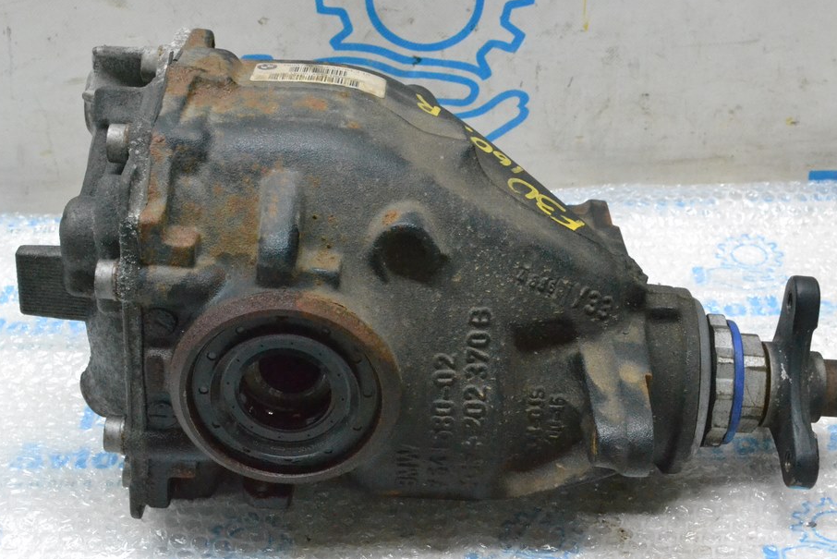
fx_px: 1419
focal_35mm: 61
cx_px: 461
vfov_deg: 22.3
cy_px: 252
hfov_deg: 32.8
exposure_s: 1/160
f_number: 9
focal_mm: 36
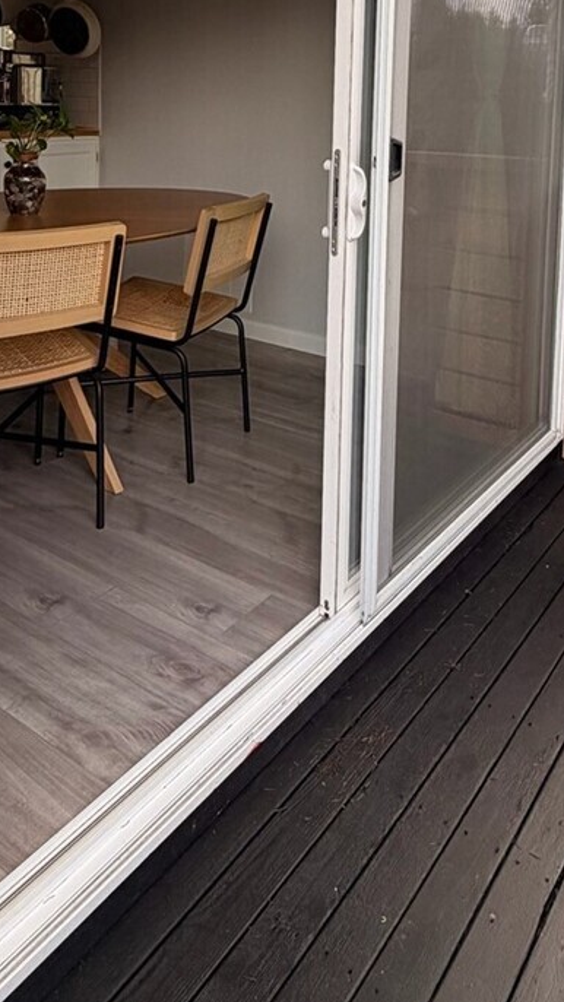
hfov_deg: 36.6
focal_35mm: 32
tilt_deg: -4.6
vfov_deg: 55.4
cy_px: 159
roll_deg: -1.9
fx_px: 851
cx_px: 335
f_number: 2.2
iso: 64
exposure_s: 1/196
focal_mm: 2.22
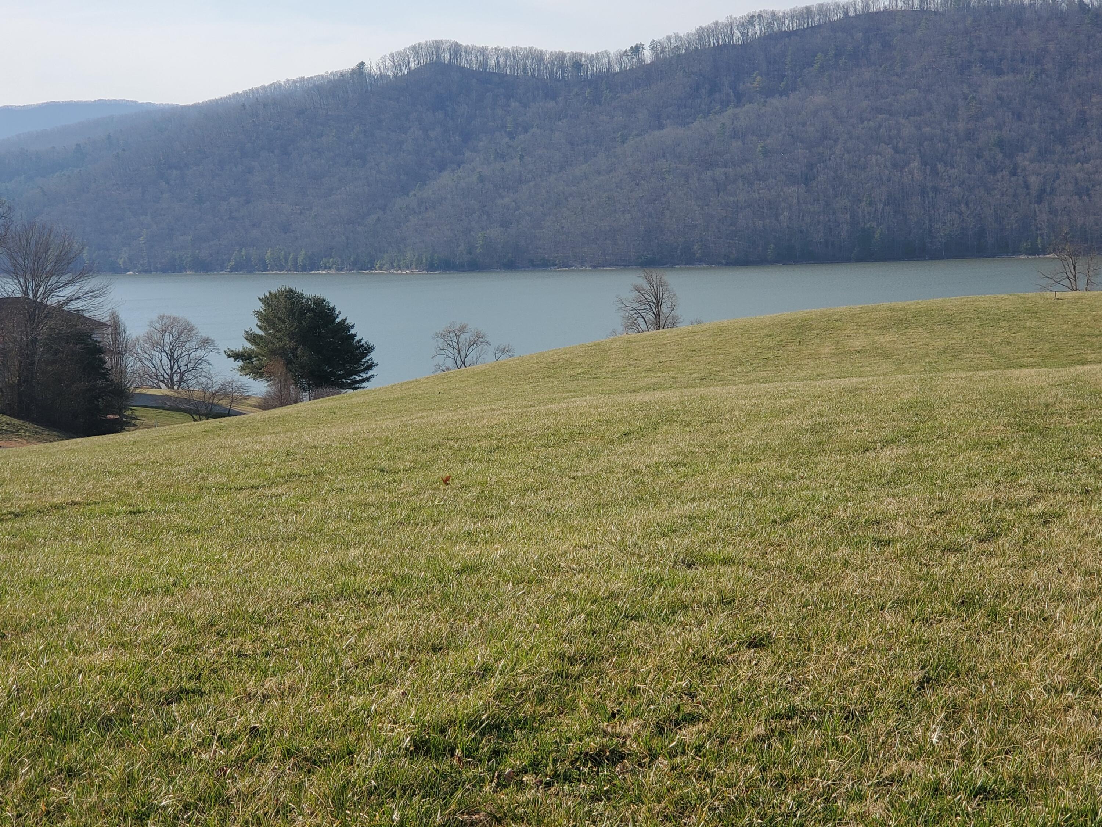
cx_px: 551
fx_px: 1655
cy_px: 414
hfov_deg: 36.8
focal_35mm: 52
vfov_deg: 28.0
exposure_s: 1/734
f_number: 2.4
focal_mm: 6
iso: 50
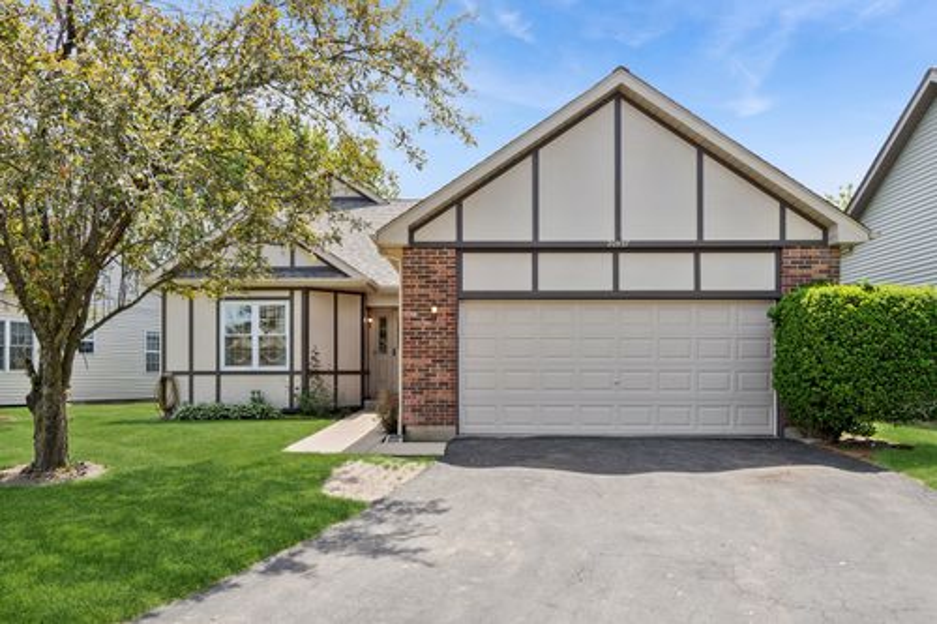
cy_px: 312
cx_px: 468
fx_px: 624
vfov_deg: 53.1
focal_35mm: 24
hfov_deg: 73.8
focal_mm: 16
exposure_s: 1/160
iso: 250
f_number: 8
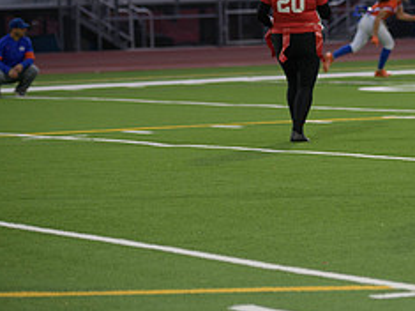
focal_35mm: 290
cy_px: 36
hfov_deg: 6.8
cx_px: 449
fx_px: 3475
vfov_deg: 5.1
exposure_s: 1/200
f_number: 2.8
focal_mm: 122
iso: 400
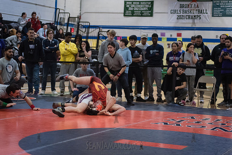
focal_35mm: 80
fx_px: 516
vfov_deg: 17.1
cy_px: 78
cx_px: 116
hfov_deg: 25.4
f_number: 3.5
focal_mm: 80
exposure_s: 1/500
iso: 8000
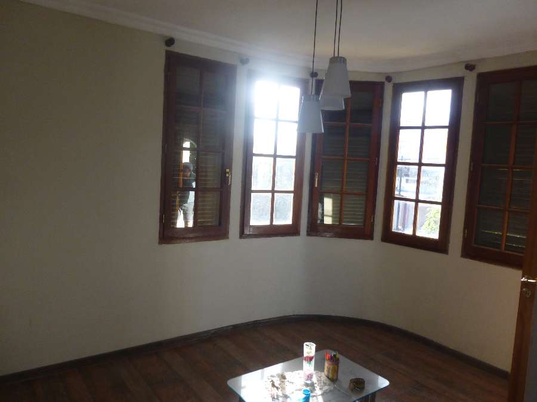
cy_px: 201
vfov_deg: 53.1
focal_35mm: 26
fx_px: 403
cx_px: 268
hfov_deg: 67.3
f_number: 3.1
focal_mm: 4.5
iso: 200
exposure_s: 1/60
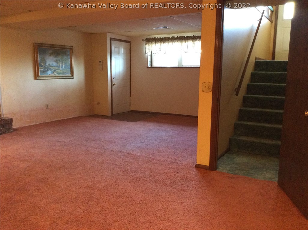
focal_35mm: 32
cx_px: 154
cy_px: 115
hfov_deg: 56.9
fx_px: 284
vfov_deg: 44.0
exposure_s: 1/17
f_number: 2.4
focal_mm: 3.3
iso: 250
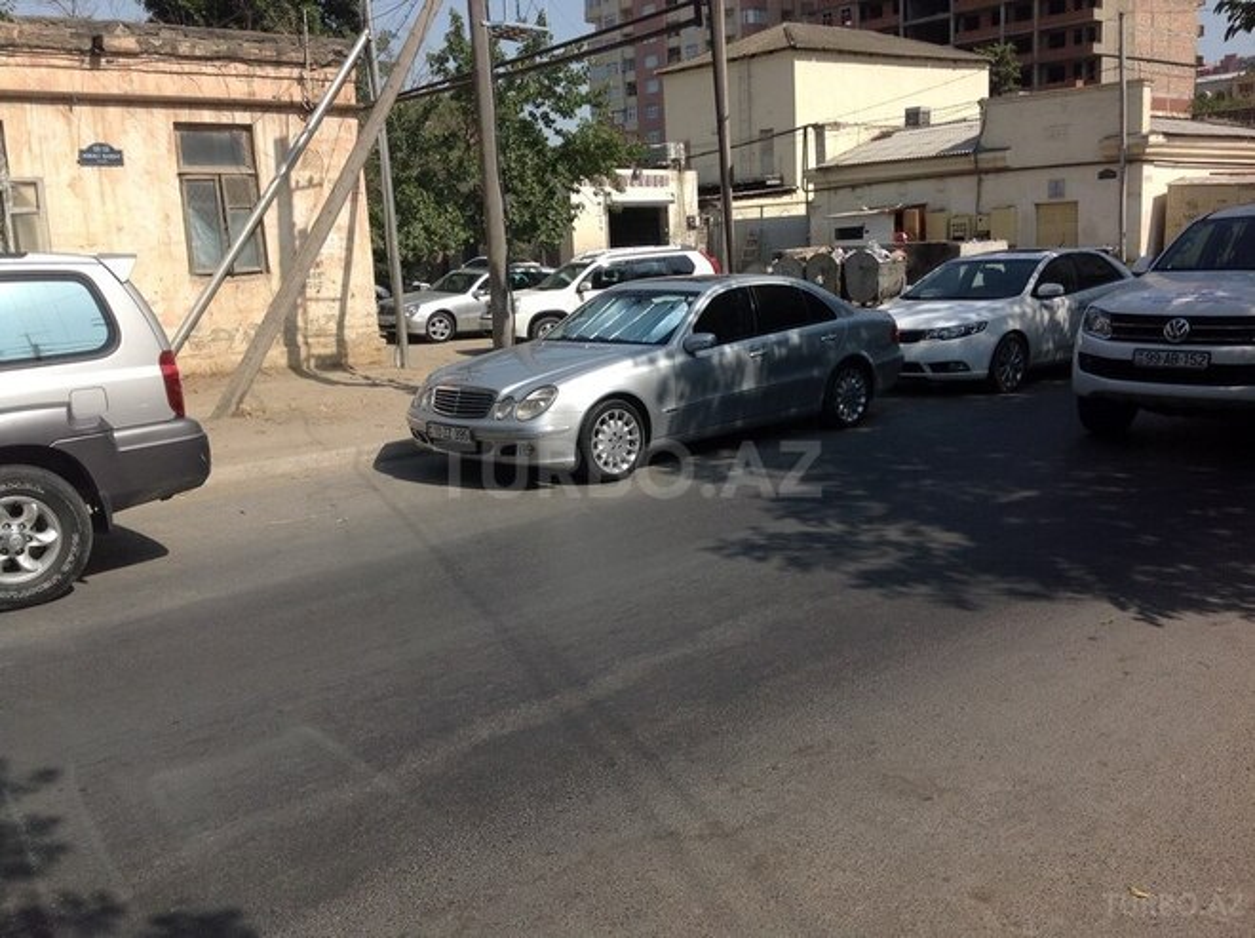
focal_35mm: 35
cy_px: 469
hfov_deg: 52.7
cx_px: 628
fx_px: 1267
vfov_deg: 40.6
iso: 50
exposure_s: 1/2016
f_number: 2.4
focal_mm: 4.28
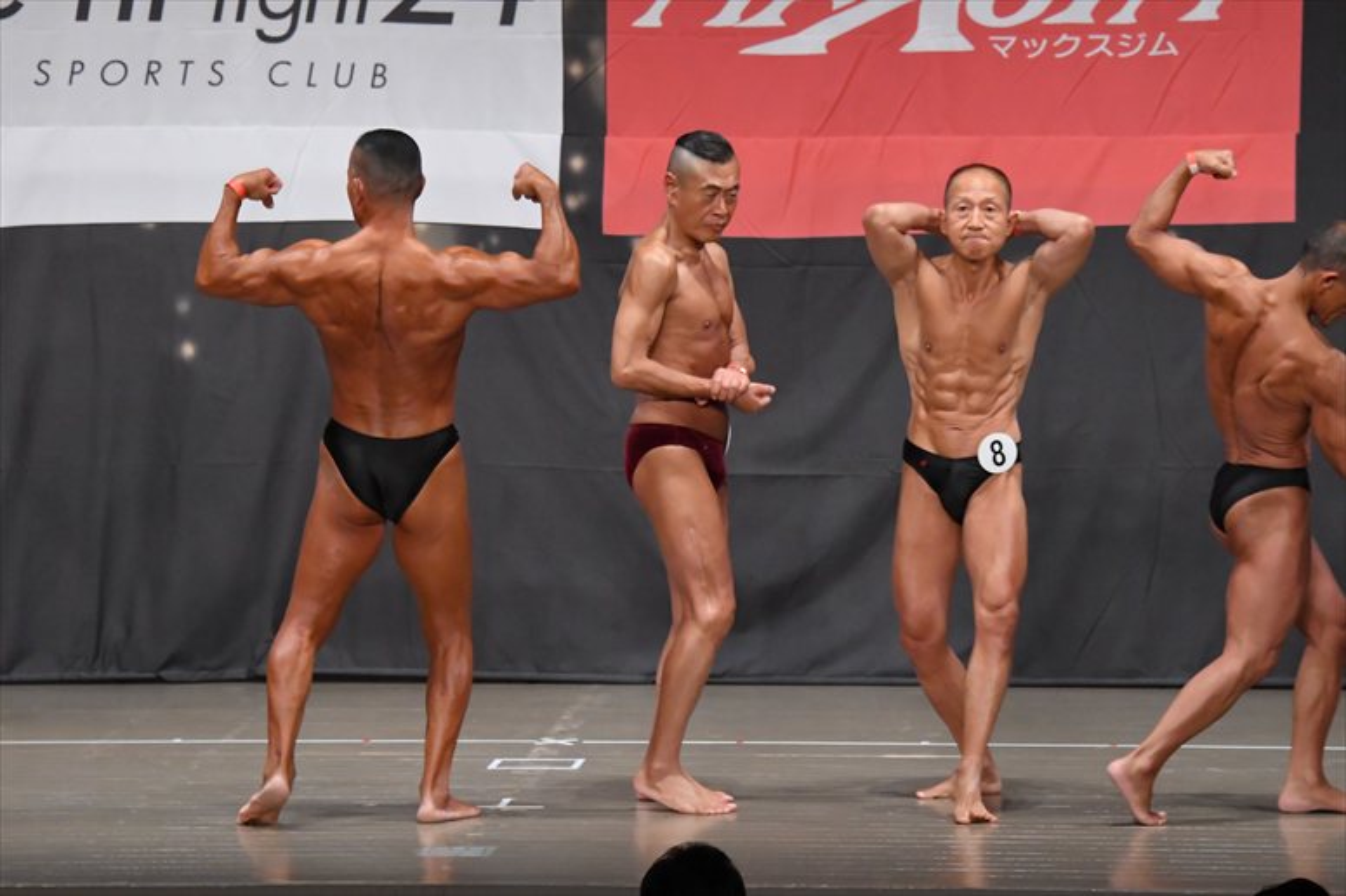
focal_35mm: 187
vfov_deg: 7.3
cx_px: 673
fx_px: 6988
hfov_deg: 11.0
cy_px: 448
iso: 5000
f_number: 5.6
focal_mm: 125
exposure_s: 1/400
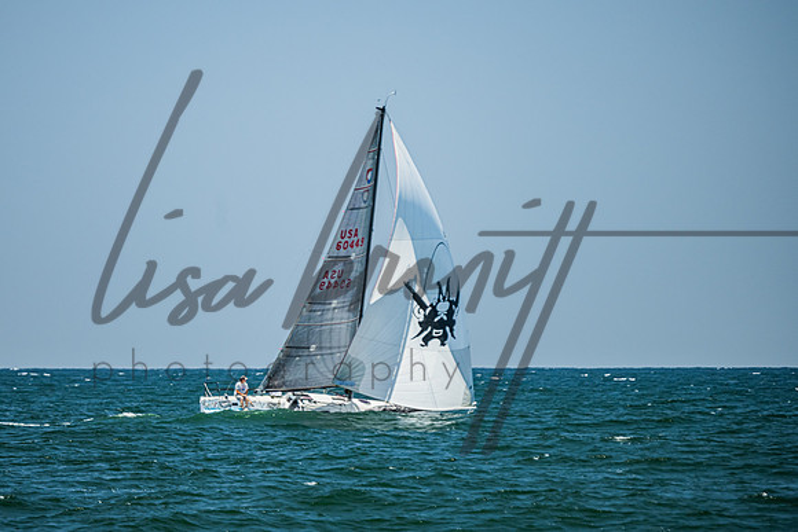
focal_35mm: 440
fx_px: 9762
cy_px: 210
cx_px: 315
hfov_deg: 4.7
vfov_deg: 3.1
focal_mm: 360
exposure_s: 1/1000
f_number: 5.6
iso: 320
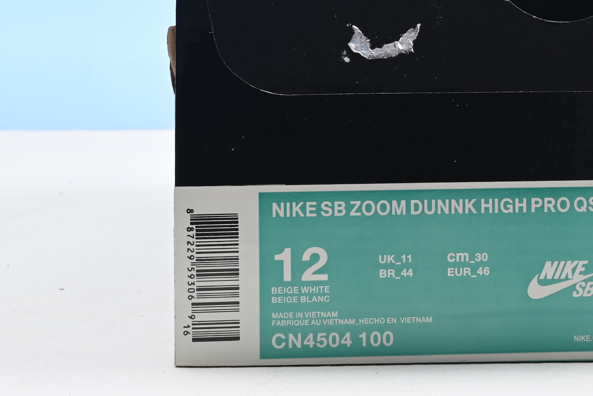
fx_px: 1928
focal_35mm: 117
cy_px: -121
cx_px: 485
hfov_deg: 17.3
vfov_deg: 11.4
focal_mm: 39
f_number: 16
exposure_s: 1/2
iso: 100
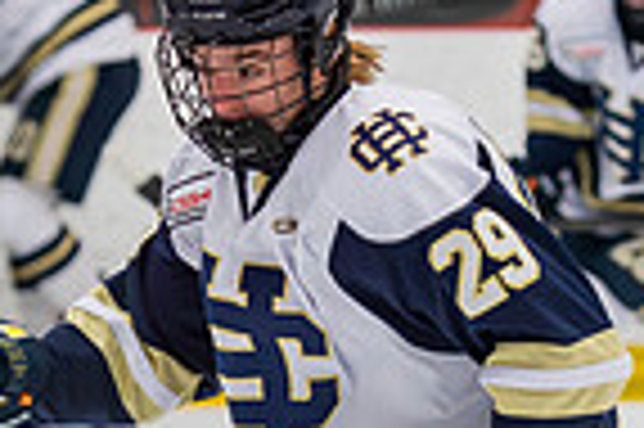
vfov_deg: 2.5
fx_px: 9792
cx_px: 217
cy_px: 601
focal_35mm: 548
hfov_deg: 3.8
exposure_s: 1/640
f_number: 3.2
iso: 2000
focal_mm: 98
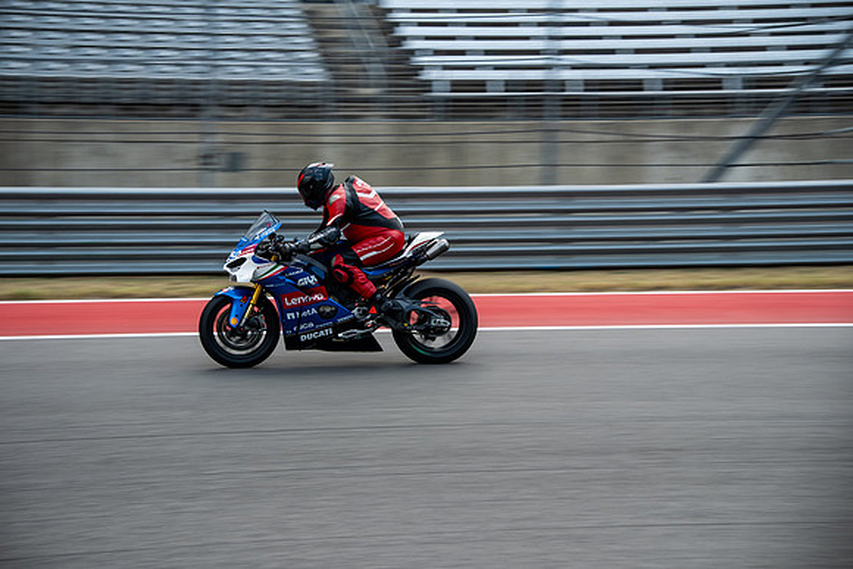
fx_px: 2051
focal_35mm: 87
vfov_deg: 15.8
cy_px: 284
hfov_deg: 23.5
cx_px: 426
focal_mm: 55
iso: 160
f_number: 3.6
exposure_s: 1/320
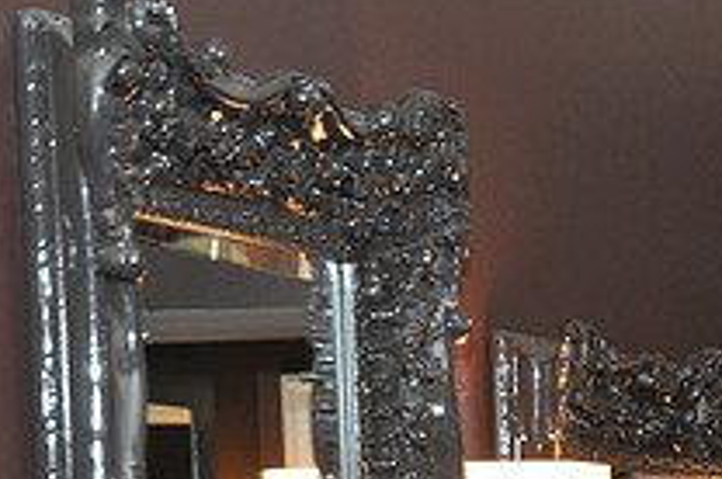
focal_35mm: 167
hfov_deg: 12.0
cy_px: 623
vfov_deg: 8.1
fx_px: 3344
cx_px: 920
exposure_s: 1/40
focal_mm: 40
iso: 640
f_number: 5.6
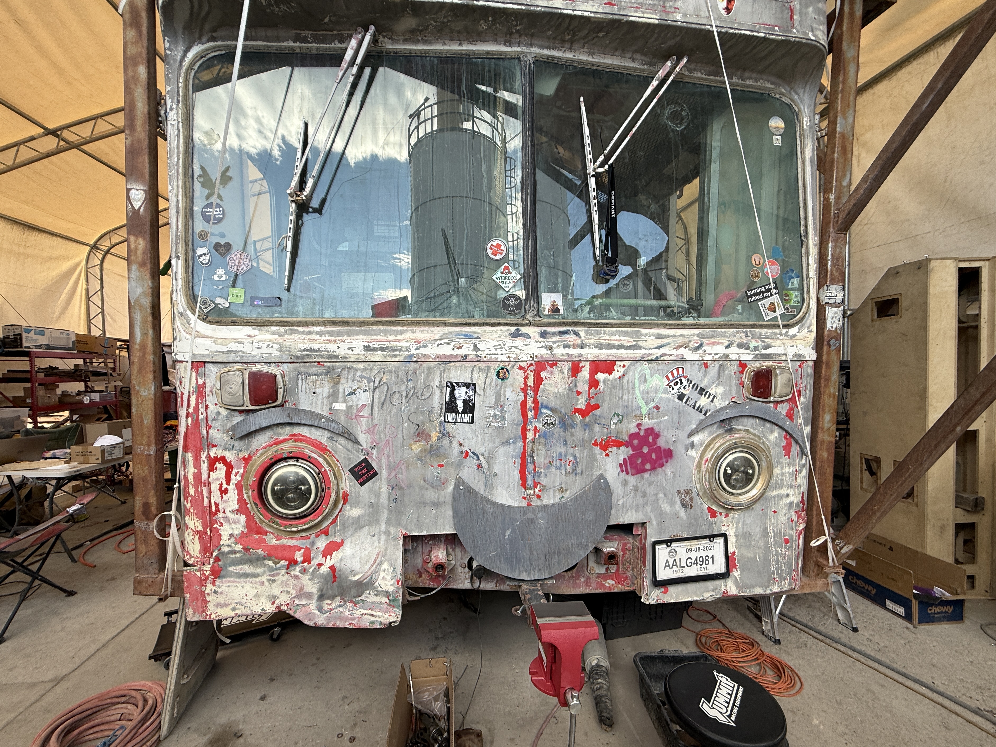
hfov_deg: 98.2
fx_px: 432
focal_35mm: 15
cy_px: 394
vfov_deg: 81.7
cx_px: 491
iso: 50
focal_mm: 2.22
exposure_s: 1/165
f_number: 2.2
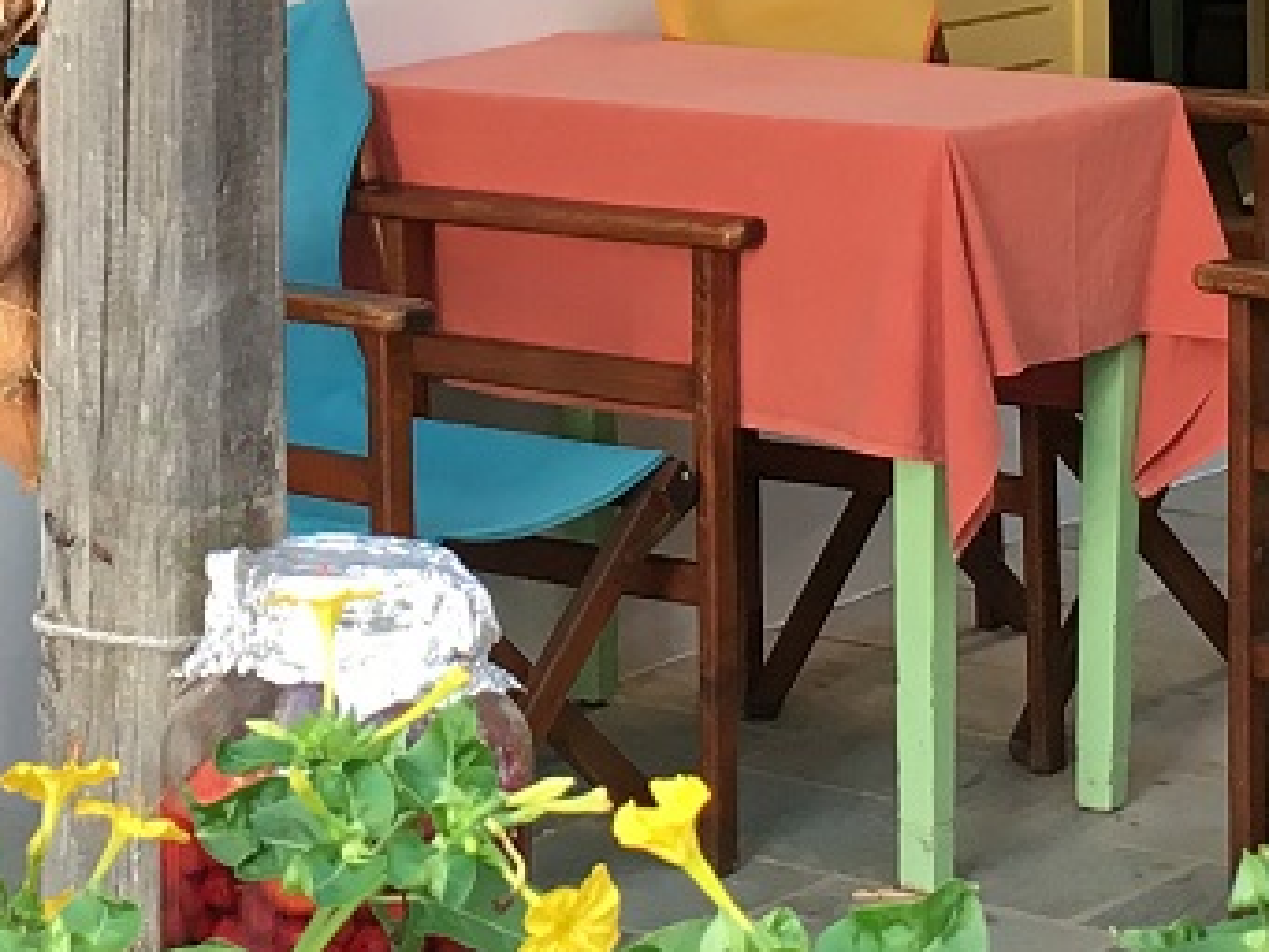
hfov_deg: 14.4
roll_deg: +1.3
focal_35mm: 136
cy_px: -167
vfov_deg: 10.7
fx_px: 4987
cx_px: 298
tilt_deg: -3.4
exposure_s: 1/33
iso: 25
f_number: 2.2
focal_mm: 4.15
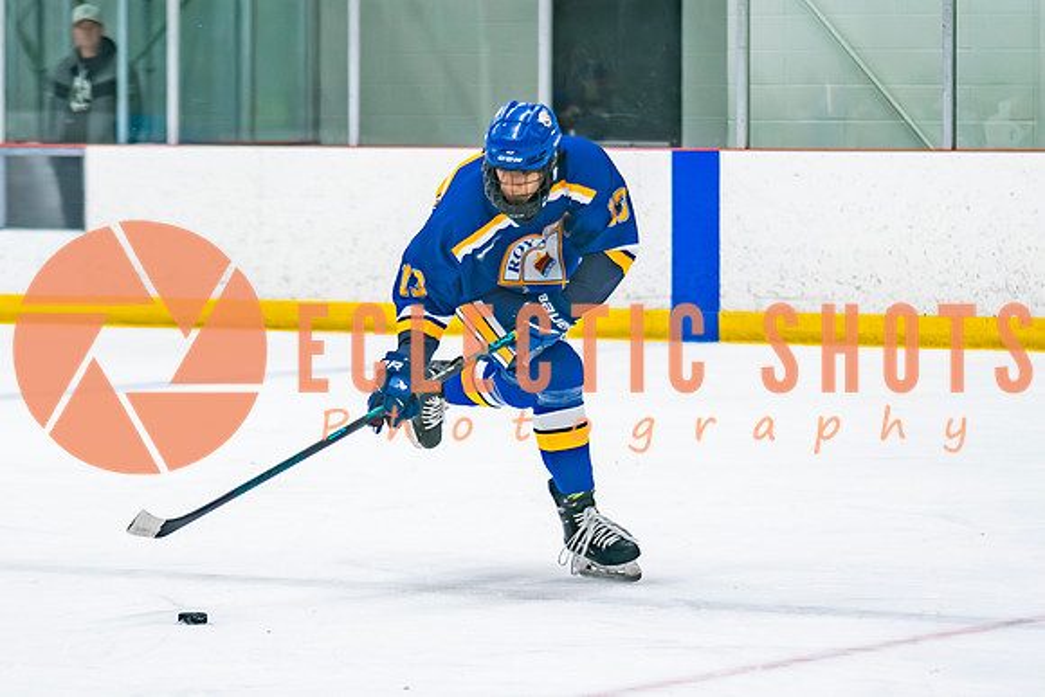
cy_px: 399
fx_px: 5736
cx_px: 523
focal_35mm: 198
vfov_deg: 7.0
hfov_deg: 10.4
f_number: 2.8
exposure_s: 1/640
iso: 1250
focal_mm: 102
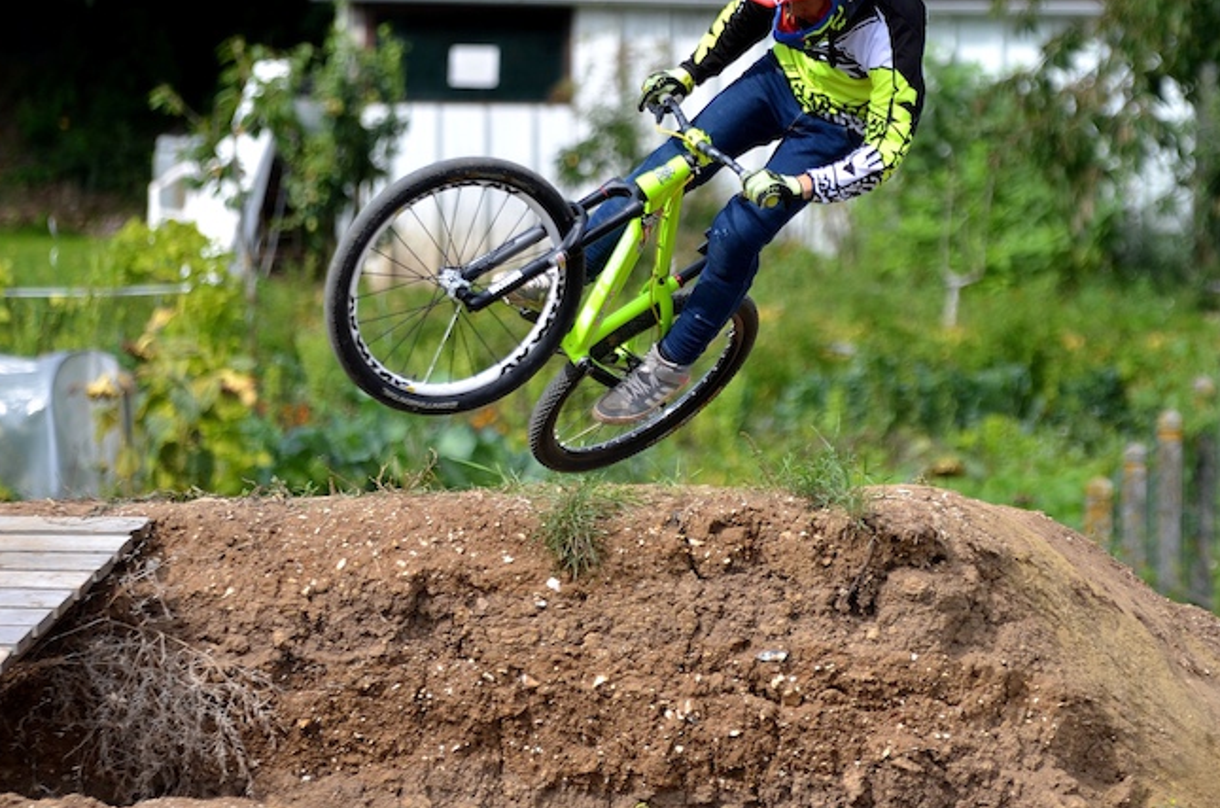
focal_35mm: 476
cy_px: 187
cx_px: 728
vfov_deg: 2.9
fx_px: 16095
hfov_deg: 4.3
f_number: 2.8
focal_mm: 200
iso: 110
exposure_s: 1/1250
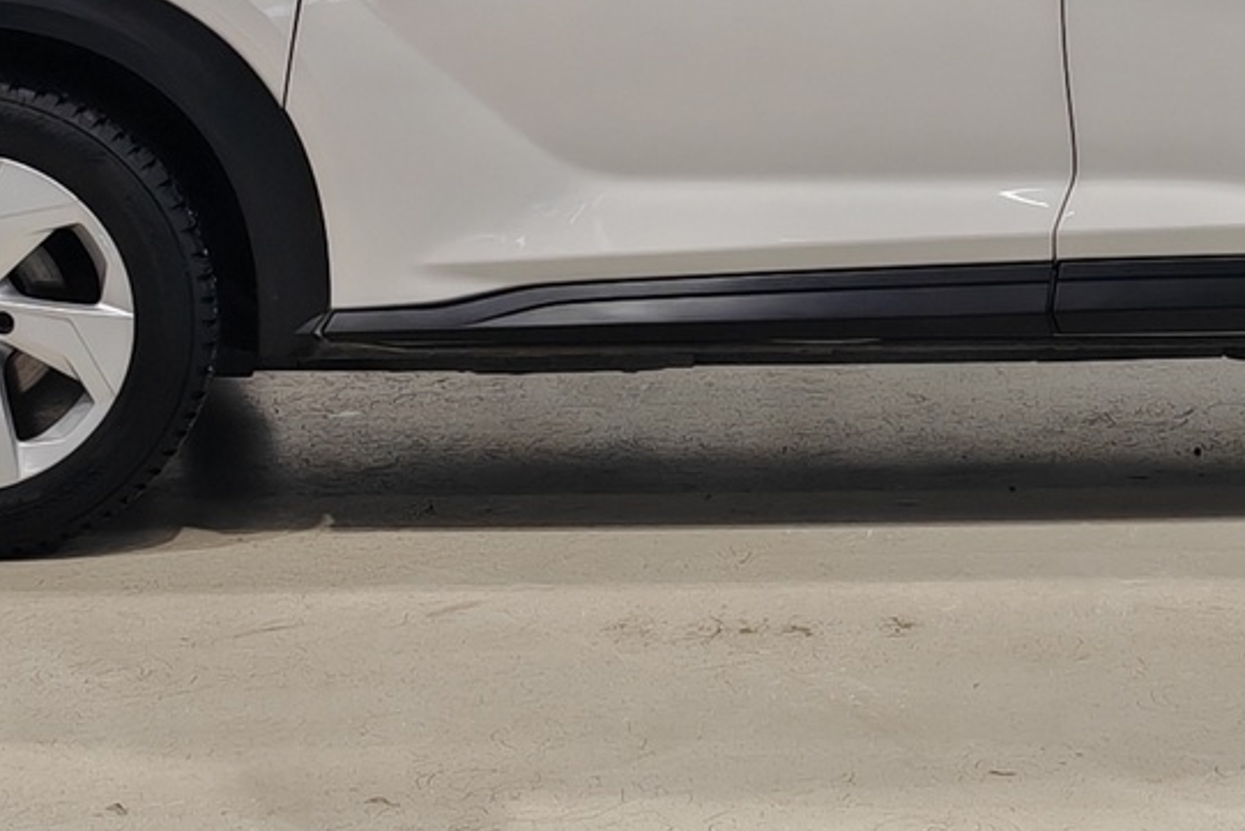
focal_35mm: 119
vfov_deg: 11.4
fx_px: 4116
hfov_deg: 17.1
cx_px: 879
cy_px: 51
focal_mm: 5.4
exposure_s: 1/100
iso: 64
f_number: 1.6
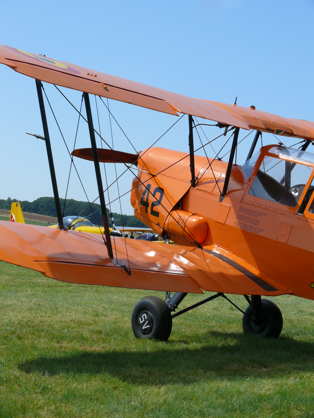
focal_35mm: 97
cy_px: 209
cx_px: 157
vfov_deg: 20.2
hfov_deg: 15.2
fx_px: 1173
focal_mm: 20.5
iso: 100
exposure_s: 1/500
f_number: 6.3
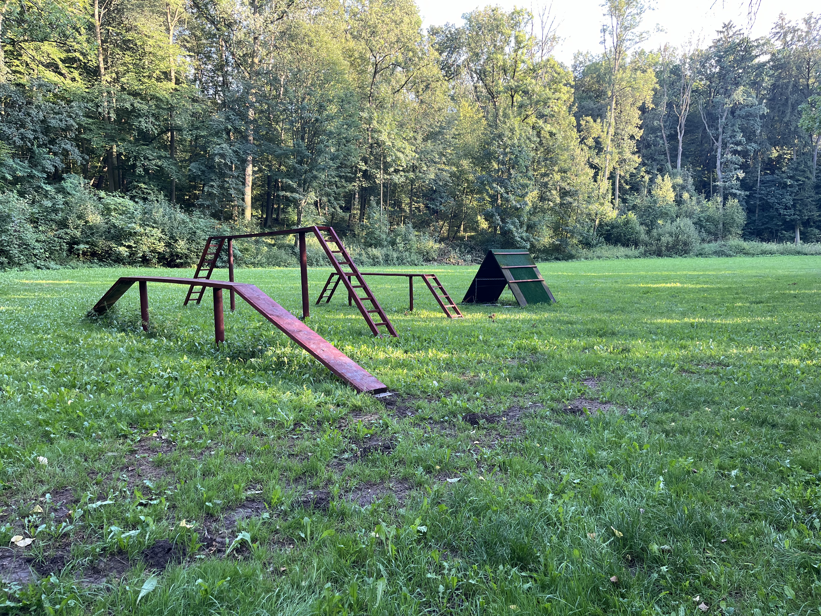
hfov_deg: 67.3
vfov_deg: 53.1
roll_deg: +1.9
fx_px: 617
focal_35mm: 26
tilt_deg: -5.5
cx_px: 410
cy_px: 308
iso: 80
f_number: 1.6
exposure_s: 1/122
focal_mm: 5.1
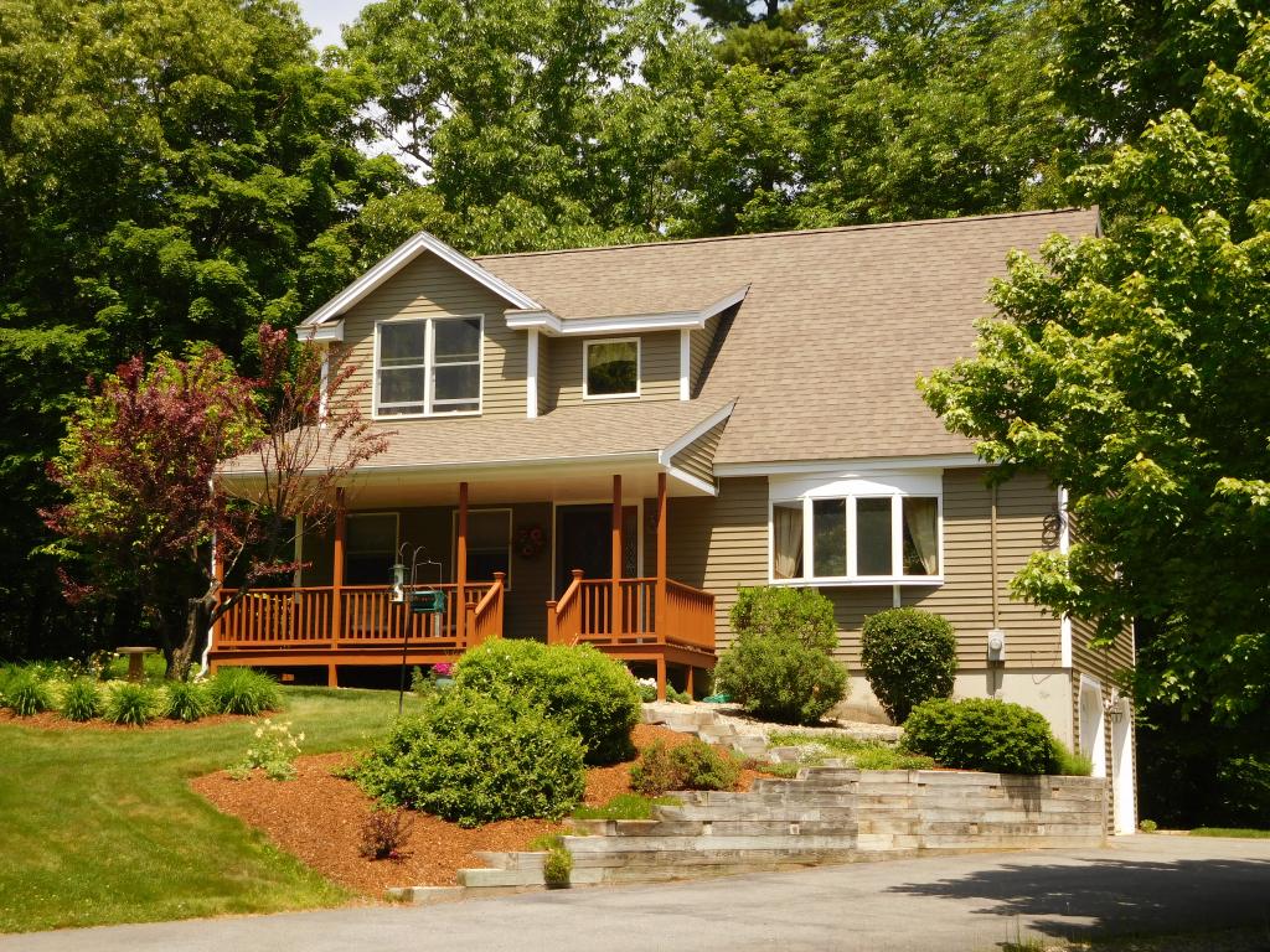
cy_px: 476
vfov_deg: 26.6
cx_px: 635
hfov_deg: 34.9
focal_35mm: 55
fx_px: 2018
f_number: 4.2
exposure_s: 1/640
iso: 125
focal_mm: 9.8
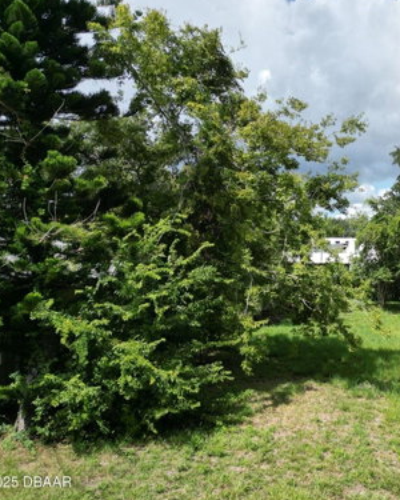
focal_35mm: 32
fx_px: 474
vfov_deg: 55.7
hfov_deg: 43.8
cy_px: 249
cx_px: 316
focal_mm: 6.72
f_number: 1.7
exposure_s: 1/2500
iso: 100
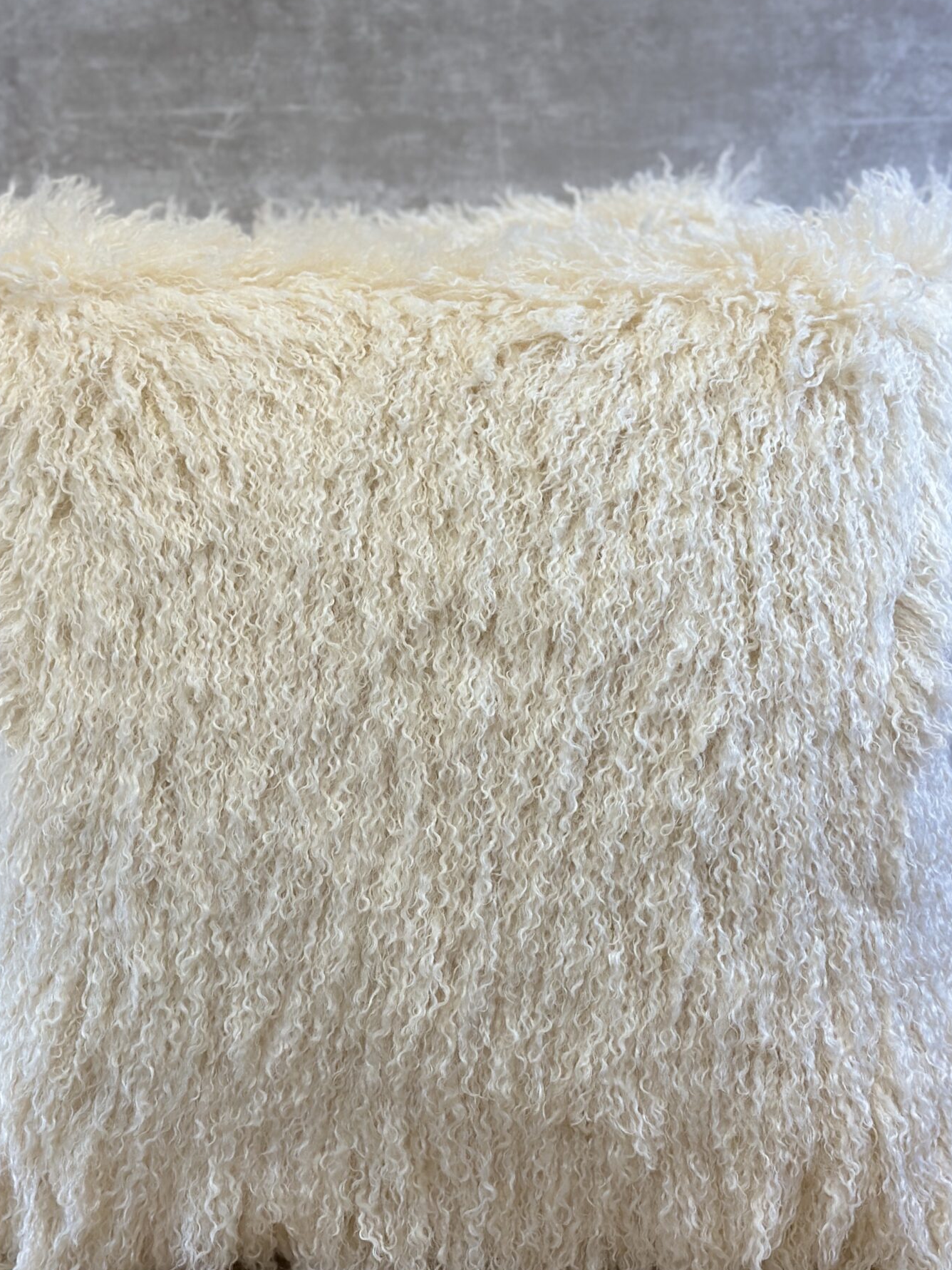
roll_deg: +1.0
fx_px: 2530
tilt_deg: -12.9
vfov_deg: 28.1
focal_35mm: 69
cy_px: 754
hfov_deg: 21.3
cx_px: 415
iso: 80
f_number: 1.78
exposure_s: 1/258
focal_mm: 6.86
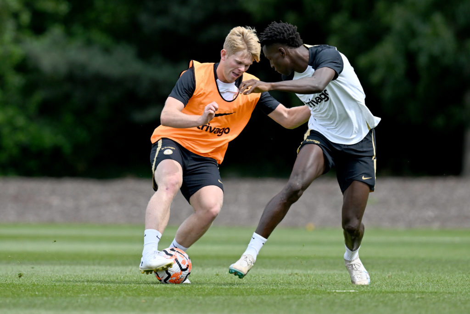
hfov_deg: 5.2
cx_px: 235
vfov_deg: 3.4
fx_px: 5223
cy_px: 157
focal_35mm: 400
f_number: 4
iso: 640
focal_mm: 400
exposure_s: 1/6400
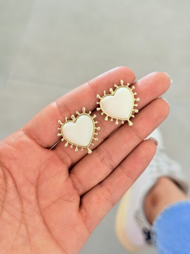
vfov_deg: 38.9
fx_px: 358
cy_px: 125
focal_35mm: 49
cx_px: 95
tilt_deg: -60.1
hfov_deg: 29.7
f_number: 1.78
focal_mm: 6.76
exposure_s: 1/60
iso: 160
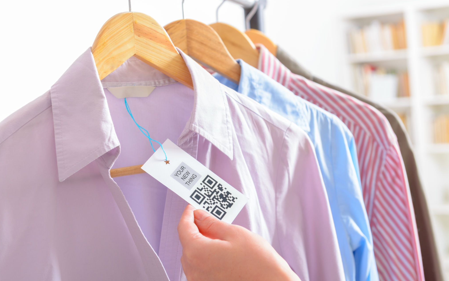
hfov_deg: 28.6
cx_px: 225
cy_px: 142
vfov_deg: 18.1
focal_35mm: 72
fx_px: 881
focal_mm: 70
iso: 250
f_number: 6.3
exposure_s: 1/160
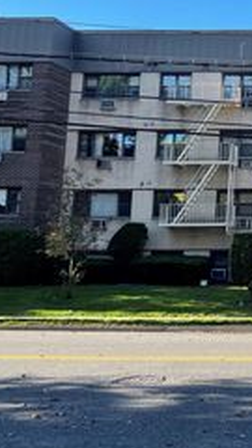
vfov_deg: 35.0
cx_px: 416
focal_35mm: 59
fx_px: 701
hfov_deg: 17.5
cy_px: 141
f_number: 1.6
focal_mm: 4.2
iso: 32
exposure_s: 1/1125
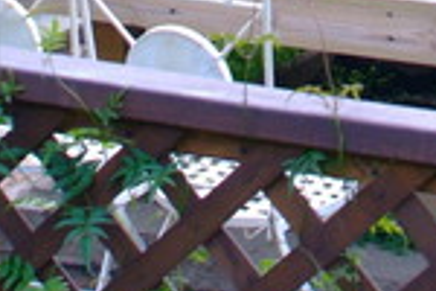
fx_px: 1695
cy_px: -288
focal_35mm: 140
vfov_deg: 9.2
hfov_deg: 14.3
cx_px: 472
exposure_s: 1/125
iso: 400
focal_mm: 20
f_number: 5.6
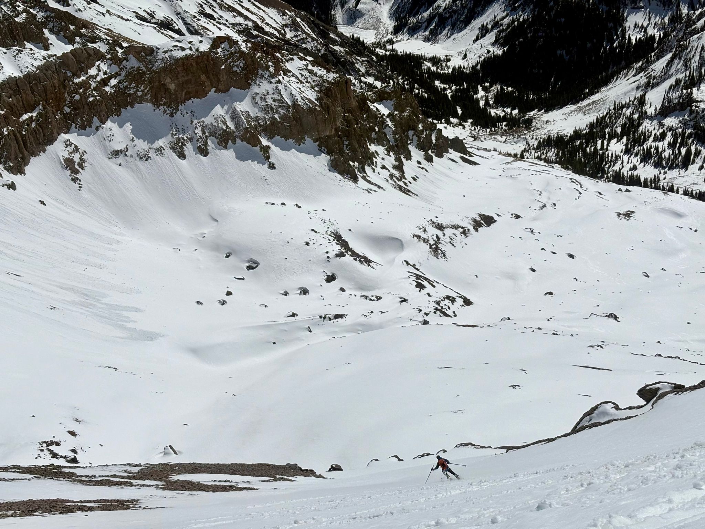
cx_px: 352
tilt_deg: -24.1
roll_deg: +7.4
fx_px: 1059
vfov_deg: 28.0
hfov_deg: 36.8
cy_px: 264
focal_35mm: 52
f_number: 1.6
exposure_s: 1/18519
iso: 25
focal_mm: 5.96
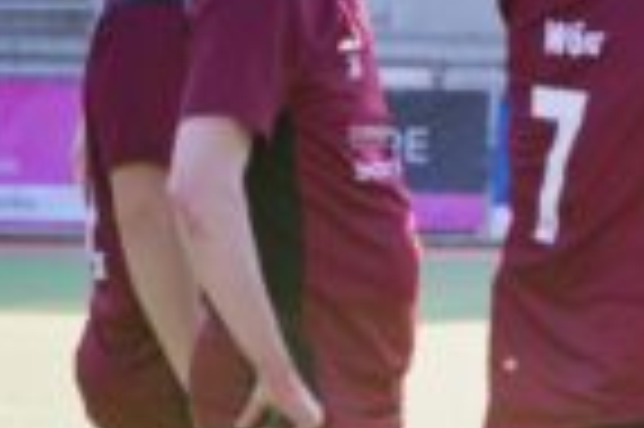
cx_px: 1031
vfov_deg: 2.9
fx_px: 8327
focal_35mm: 466
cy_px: -9
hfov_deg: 4.4
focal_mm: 133
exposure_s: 1/640
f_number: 7.1
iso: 1600
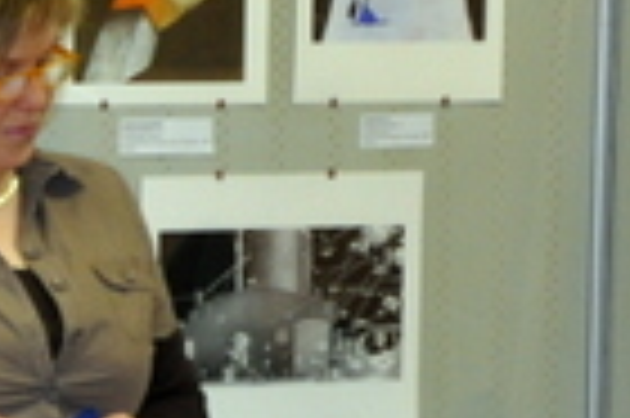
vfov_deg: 4.0
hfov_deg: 5.7
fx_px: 5978
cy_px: 467
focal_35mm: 342
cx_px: -1098
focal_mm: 40
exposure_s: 1/60
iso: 800
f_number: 4.5
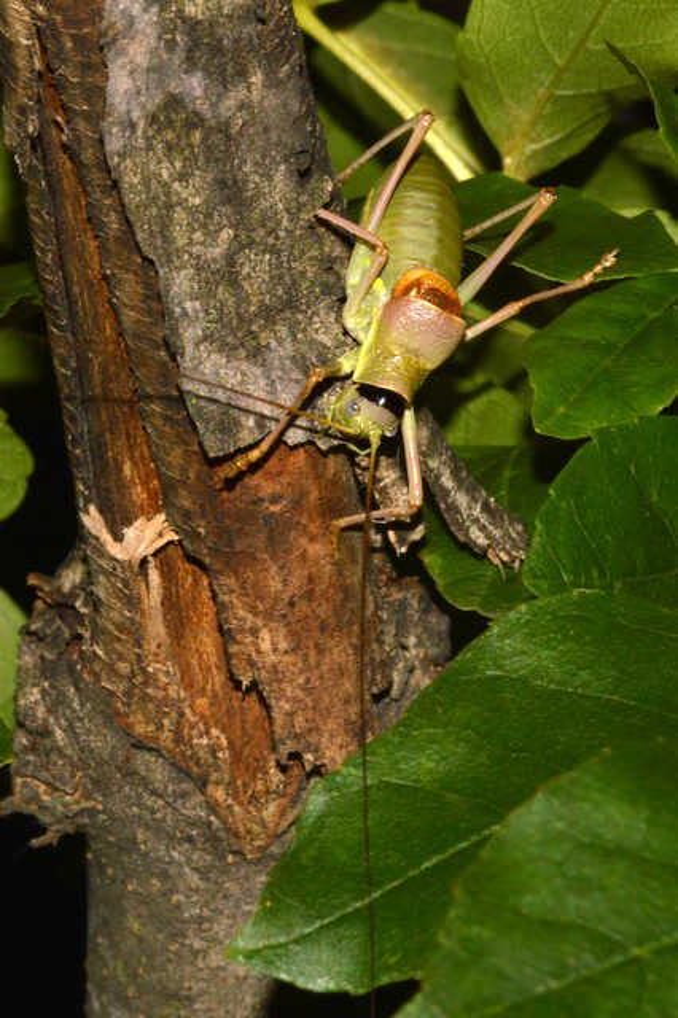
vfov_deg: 13.7
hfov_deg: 9.1
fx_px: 4242
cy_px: 509
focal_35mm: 150
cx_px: 339
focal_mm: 100
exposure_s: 1/200
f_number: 20
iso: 100
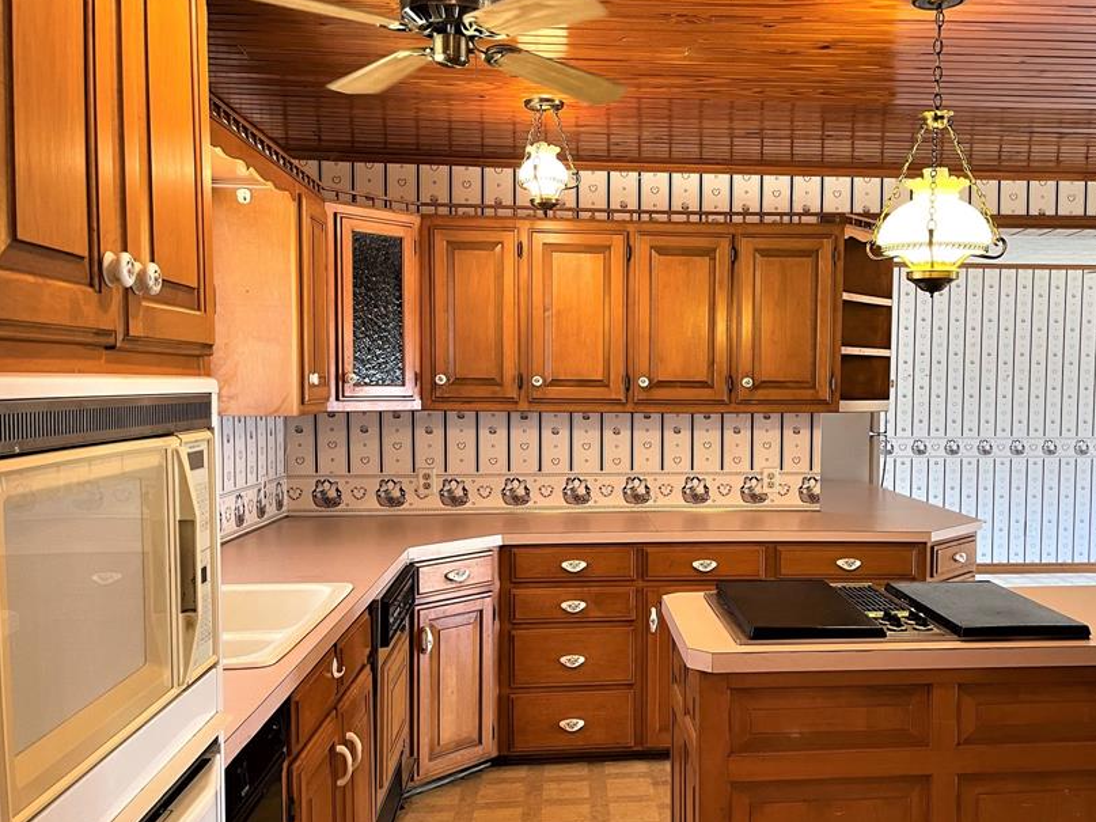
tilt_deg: -3.7
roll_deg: -0.3
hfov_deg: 54.9
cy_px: 447
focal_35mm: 33
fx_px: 1045
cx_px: 671
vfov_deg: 42.9
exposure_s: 1/60
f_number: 1.6
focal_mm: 5.1
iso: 200
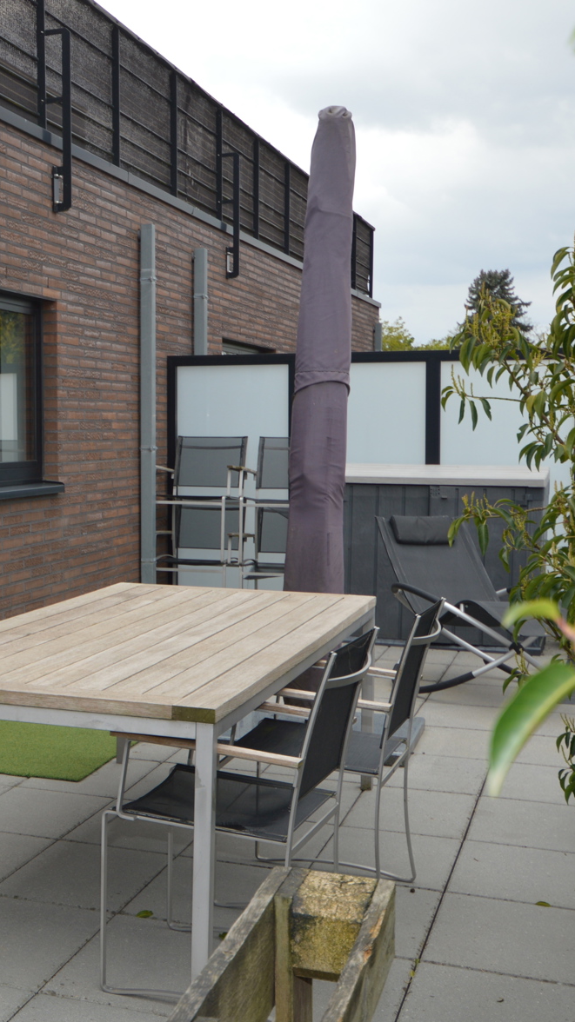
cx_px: -42
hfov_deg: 21.6
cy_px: 508
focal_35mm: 53
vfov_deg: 39.2
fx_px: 1437
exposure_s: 1/200
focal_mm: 22
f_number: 5
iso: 100
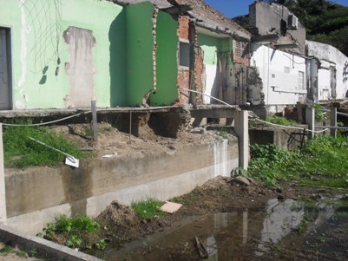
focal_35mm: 35
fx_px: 352
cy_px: 130
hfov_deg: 52.6
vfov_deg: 40.7
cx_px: 174
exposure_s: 1/350
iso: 100
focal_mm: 6.3
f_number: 8.4
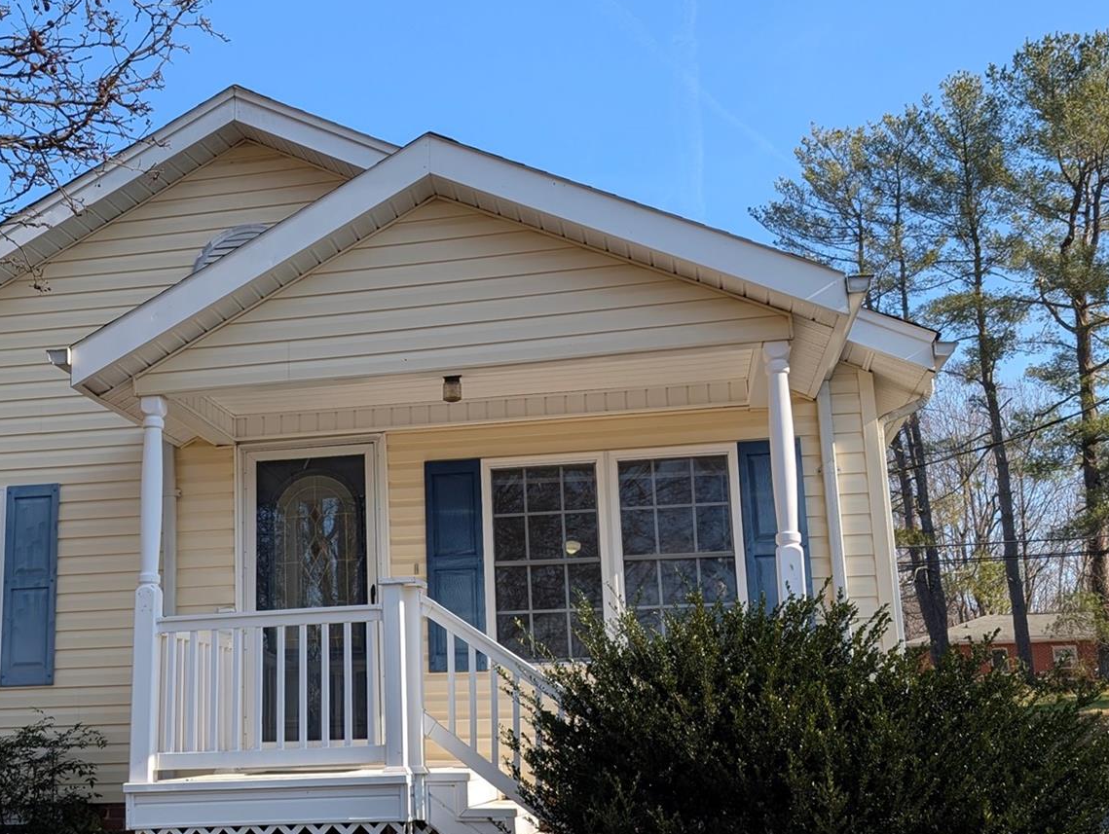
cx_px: 365
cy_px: 514
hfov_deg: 43.2
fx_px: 1379
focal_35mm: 43
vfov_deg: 33.5
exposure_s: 1/475
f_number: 1.68
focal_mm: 6.9
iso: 20
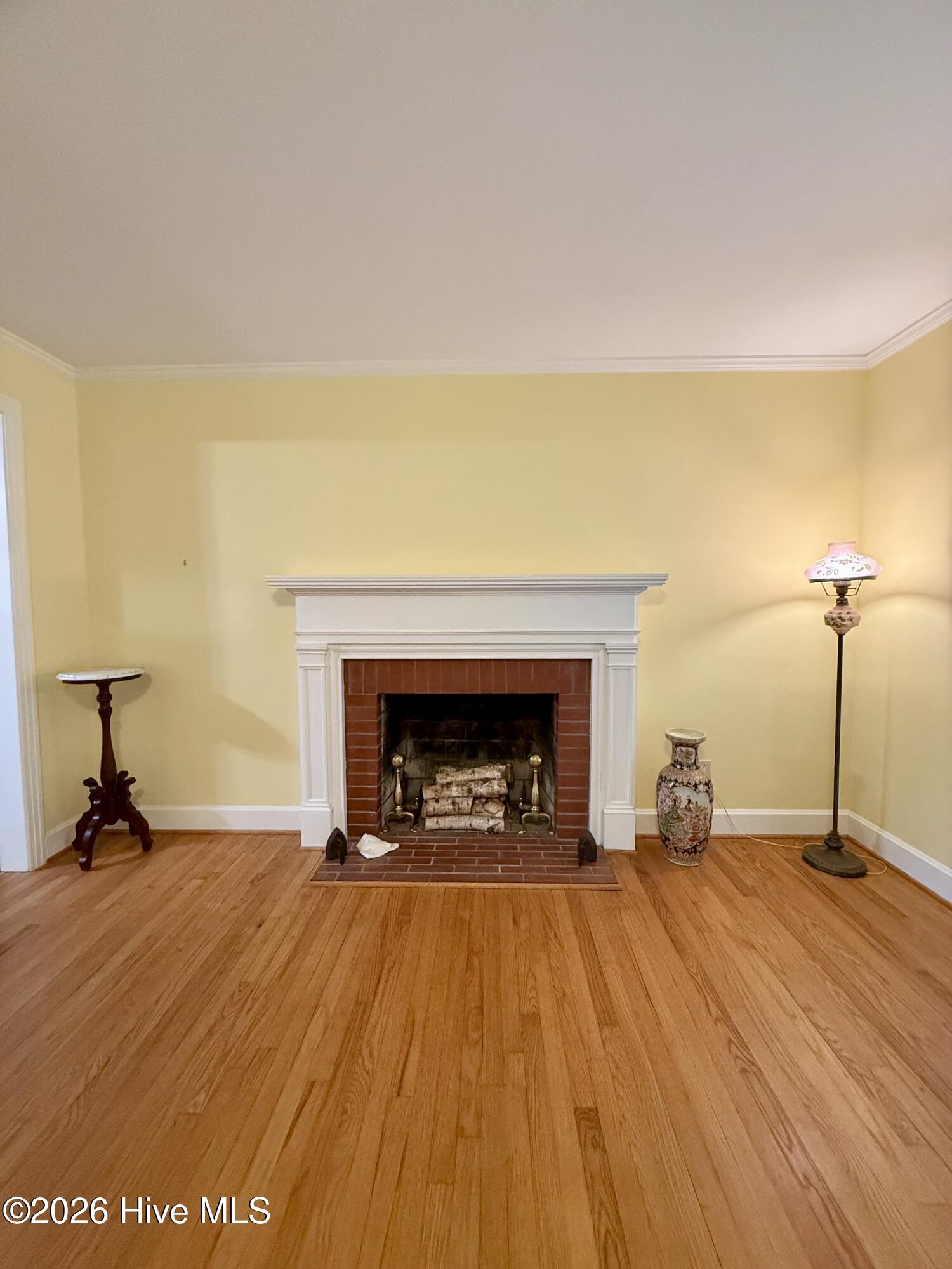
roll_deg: -0.4
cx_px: 476
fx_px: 513
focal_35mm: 14
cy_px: 634
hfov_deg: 85.7
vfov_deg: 102.1
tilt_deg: -3.2
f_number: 2.2
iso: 500
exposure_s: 1/60
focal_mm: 2.22
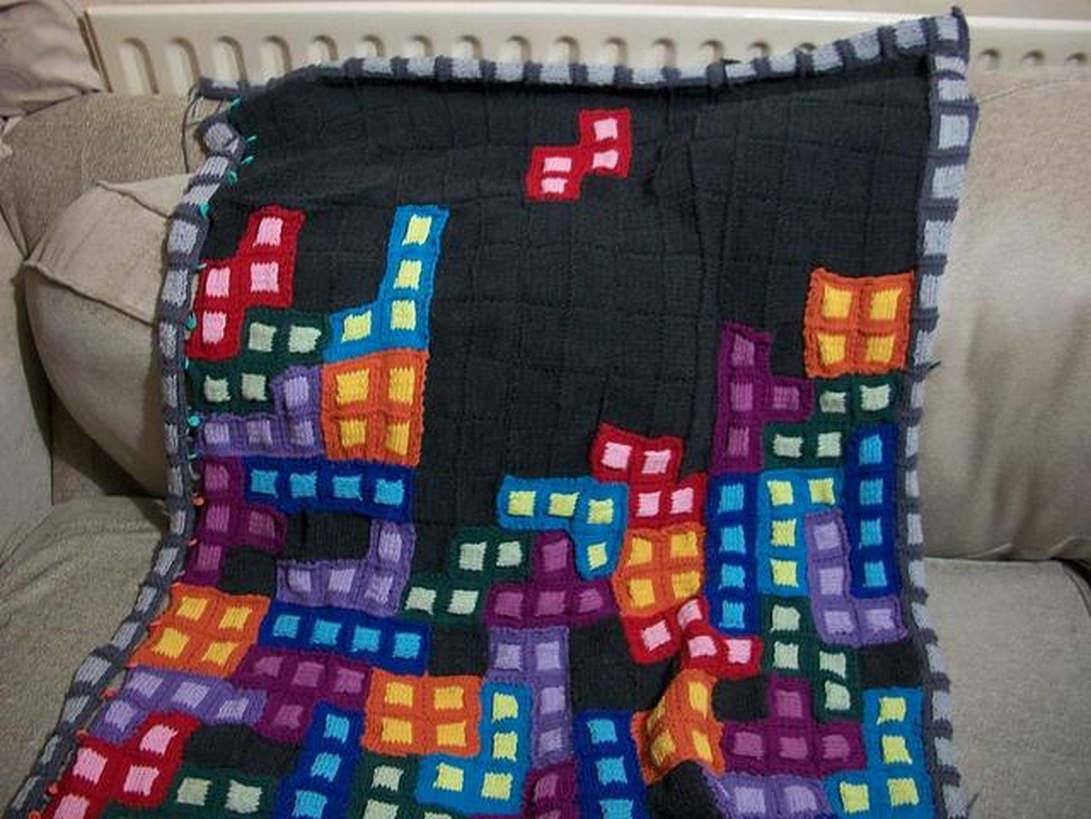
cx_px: 546
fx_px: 1103
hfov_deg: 52.6
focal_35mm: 35
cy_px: 410
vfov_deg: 40.7
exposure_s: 1/8
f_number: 3.1
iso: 320
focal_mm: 6.3
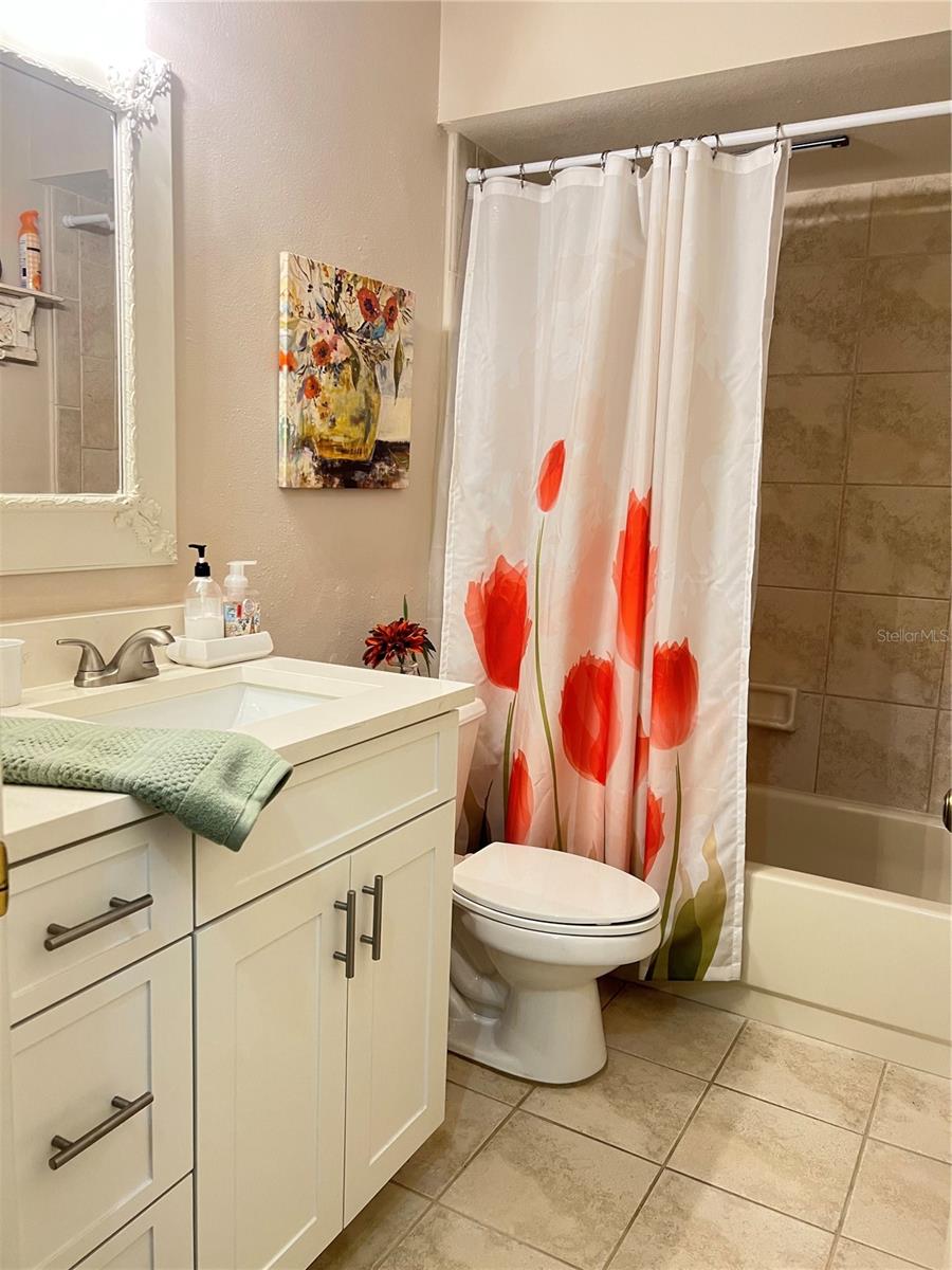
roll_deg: -3.1
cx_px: 476
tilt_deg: -7.3
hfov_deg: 53.1
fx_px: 953
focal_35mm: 26
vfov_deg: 67.3
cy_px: 635
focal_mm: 5.7
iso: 200
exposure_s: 1/60
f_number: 1.5
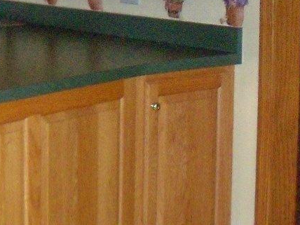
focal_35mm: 128
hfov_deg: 14.2
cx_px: -177
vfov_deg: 11.5
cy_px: 43
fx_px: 1109
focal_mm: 6.3
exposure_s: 1/250
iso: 200
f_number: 3.5
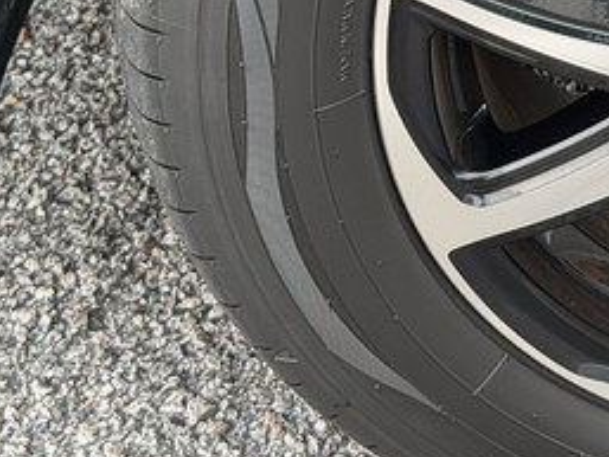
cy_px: -170
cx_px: 941
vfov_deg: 9.3
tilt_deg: -33.0
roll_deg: +1.0
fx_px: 2763
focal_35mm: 157
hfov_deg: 12.0
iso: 64
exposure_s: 1/301
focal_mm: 6.76
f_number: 1.78
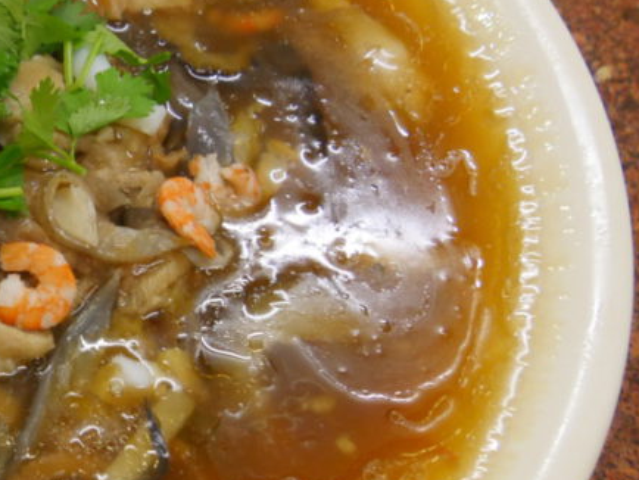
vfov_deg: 22.3
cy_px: 264
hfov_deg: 27.0
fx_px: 1219
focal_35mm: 66
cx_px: -65
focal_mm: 14
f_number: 3.5
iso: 1600
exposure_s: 1/60
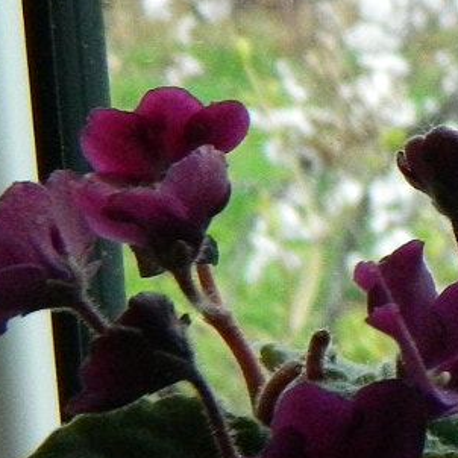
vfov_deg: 9.1
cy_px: 218
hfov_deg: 8.2
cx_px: 1192
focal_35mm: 192
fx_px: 2874
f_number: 3.5
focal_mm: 7.3
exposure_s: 1/160
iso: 400
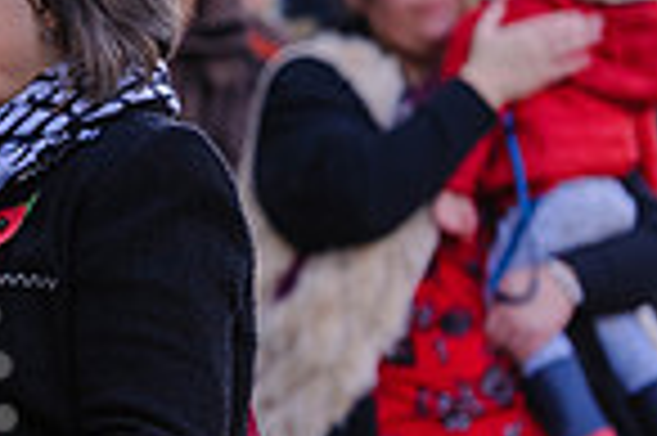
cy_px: 427
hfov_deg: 3.2
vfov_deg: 2.2
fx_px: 11594
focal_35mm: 636
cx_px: -414
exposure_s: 1/500
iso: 800
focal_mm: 160
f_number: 4.8
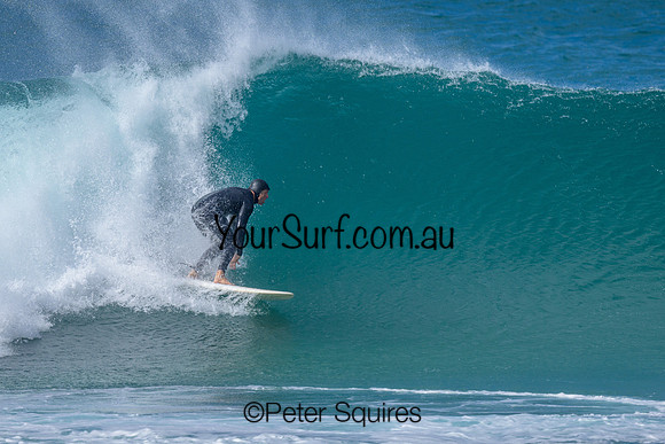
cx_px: 308
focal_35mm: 1028
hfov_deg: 2.0
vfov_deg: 1.3
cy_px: 238
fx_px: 18988
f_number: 6.3
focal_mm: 800
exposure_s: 1/2000
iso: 200
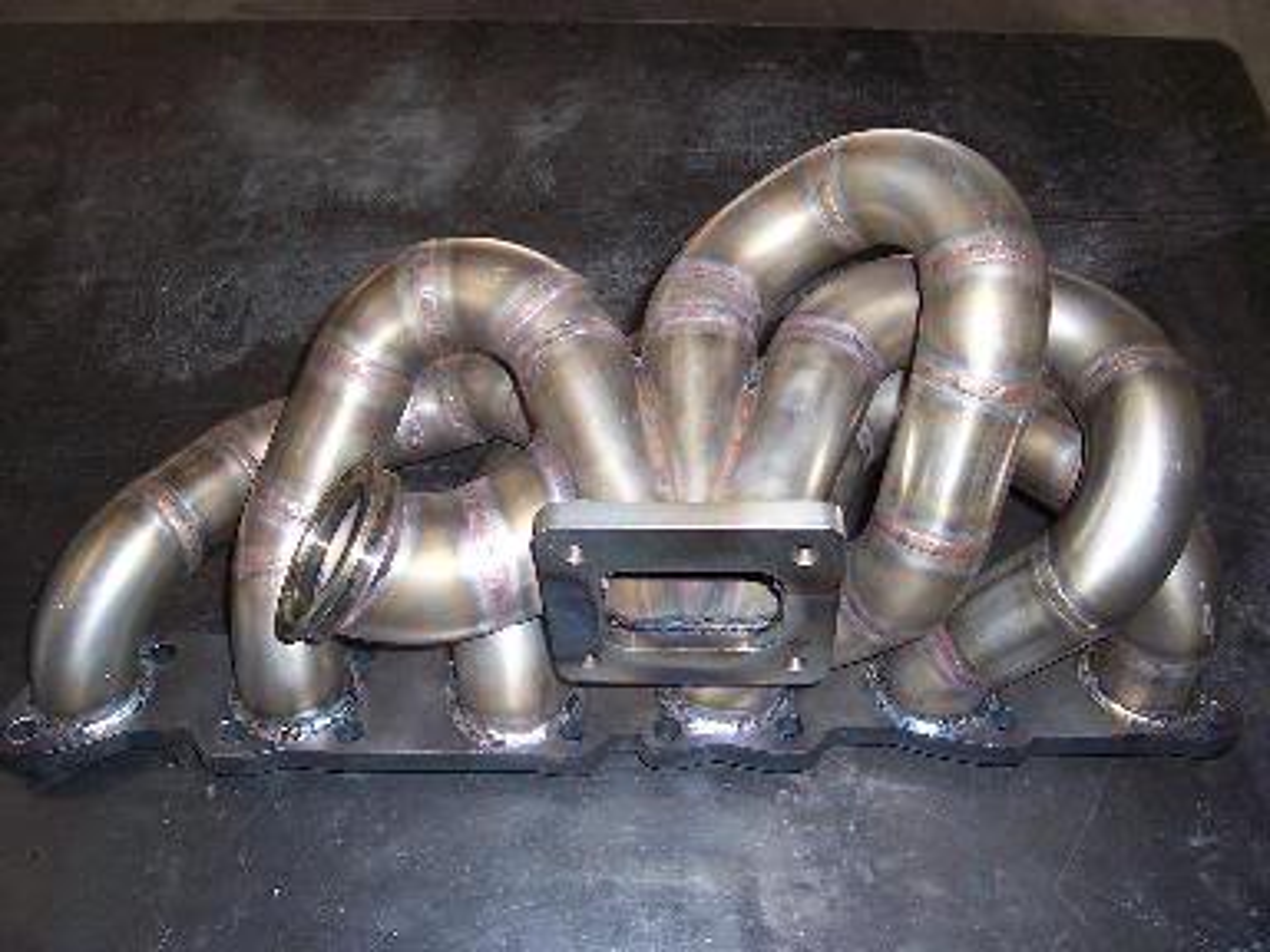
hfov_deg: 54.0
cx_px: 635
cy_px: 476
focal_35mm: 34
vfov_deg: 41.8
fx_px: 1247
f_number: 2.7
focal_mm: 5.6
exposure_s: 1/60
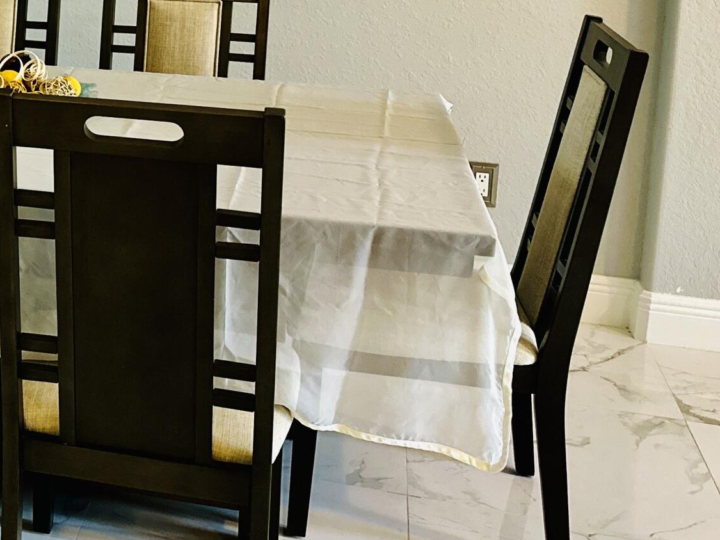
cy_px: -17
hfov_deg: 26.5
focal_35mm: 64
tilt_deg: -8.9
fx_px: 1331
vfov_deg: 22.0
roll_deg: -0.4
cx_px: -168
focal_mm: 6.86
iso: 400
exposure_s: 1/60
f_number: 1.78
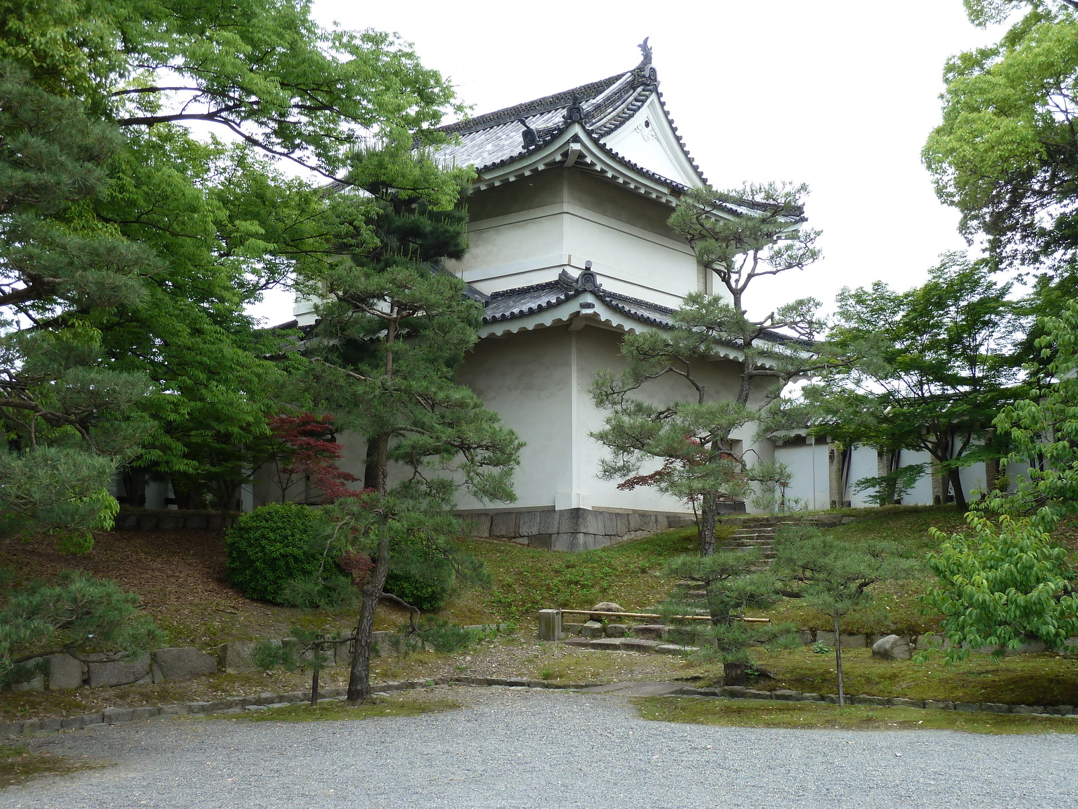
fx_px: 1308
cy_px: 404
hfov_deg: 44.8
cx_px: 539
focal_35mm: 42
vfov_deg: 34.3
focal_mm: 6.9
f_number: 4
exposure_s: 1/200
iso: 80
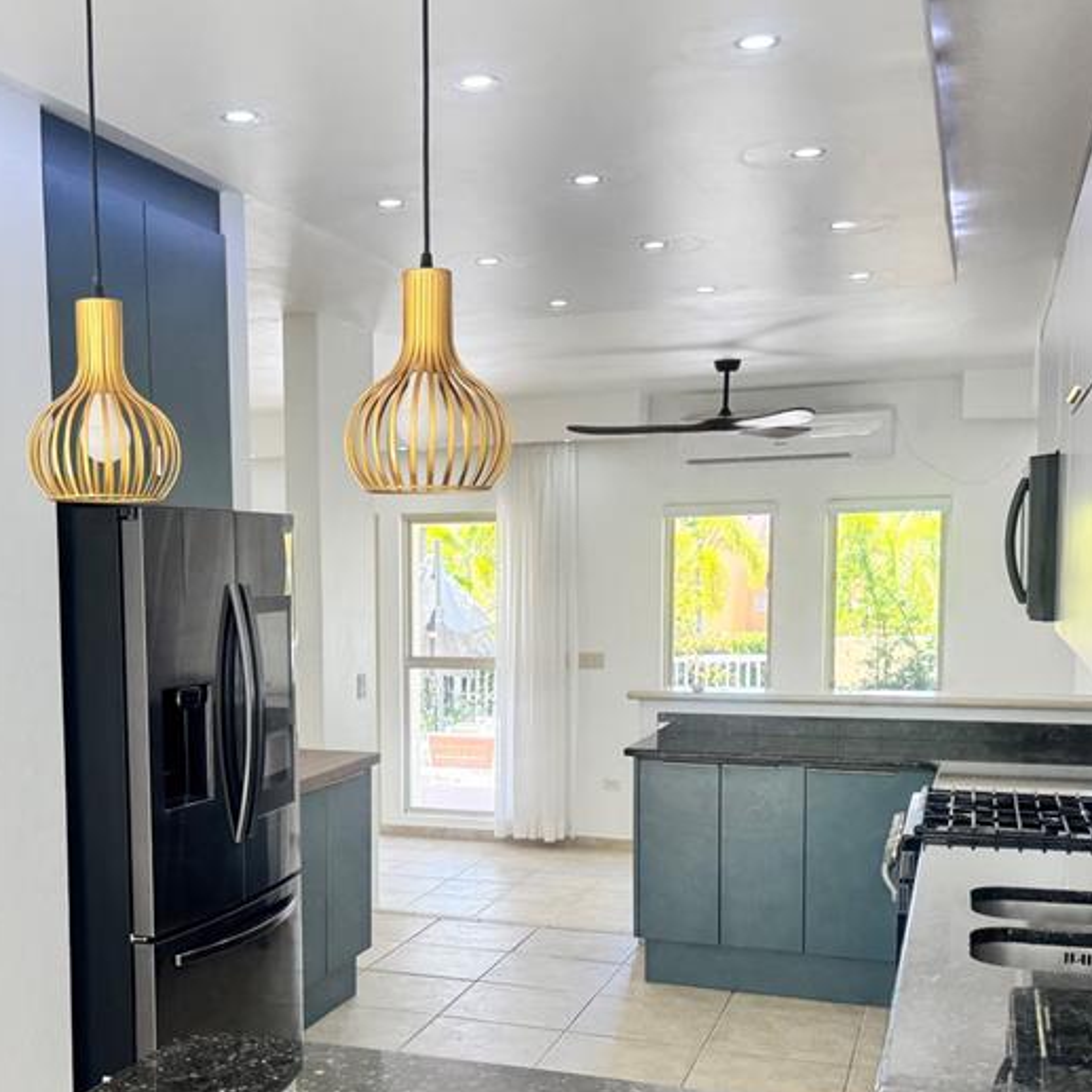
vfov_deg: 39.7
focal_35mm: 42
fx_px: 1499
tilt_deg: -6.7
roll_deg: +0.5
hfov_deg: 39.5
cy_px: 708
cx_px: 359
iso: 64
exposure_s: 1/120
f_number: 1.78
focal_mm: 6.76
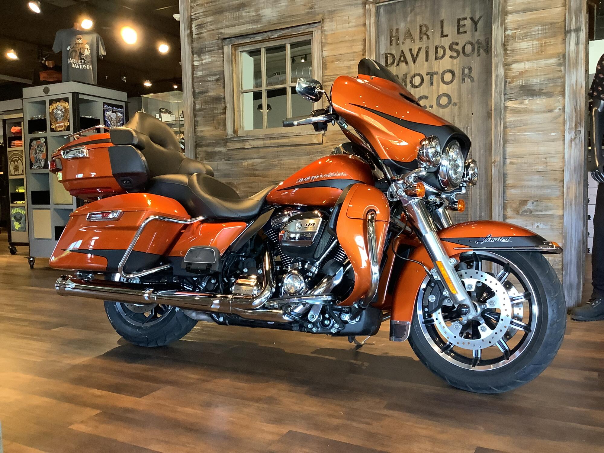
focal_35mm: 31
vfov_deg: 45.4
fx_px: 541
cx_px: 302
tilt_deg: -7.7
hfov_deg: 58.4
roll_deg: +1.3
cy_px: 226
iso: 160
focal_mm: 3.3
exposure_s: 1/50
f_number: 2.4
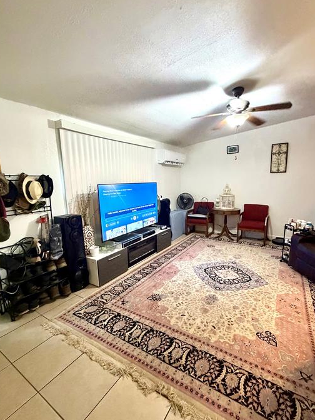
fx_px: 194
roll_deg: +0.0
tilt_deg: -9.6
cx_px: 171
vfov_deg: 94.5
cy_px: 214
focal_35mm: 16
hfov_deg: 77.9
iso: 1000
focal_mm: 2.22
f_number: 2.2
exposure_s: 1/60
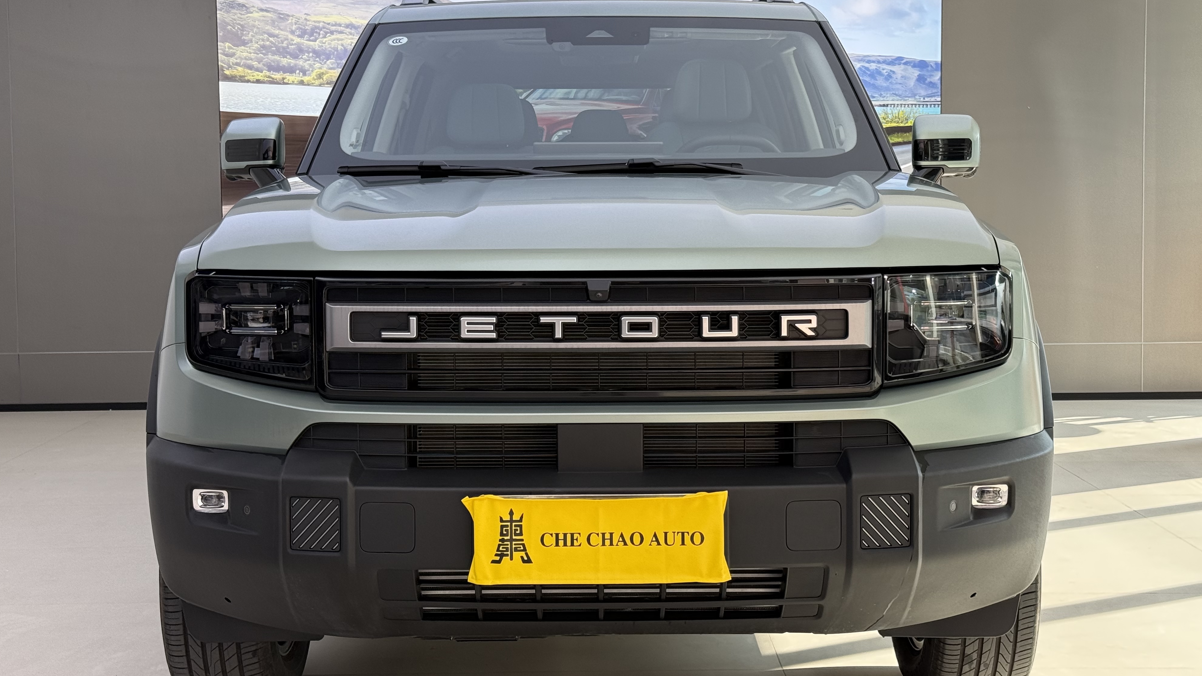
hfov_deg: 39.2
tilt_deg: -2.7
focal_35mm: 53
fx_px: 1689
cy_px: 286
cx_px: 600
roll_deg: +0.2
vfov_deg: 22.6
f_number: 1.78
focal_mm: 6.76
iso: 50
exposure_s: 1/215
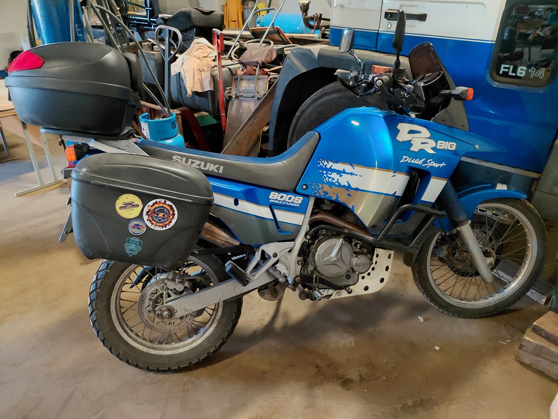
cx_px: 279
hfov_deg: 69.4
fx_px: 403
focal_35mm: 25
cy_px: 210
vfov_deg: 54.9
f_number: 1.8
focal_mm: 4.69
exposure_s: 1/25
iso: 1250
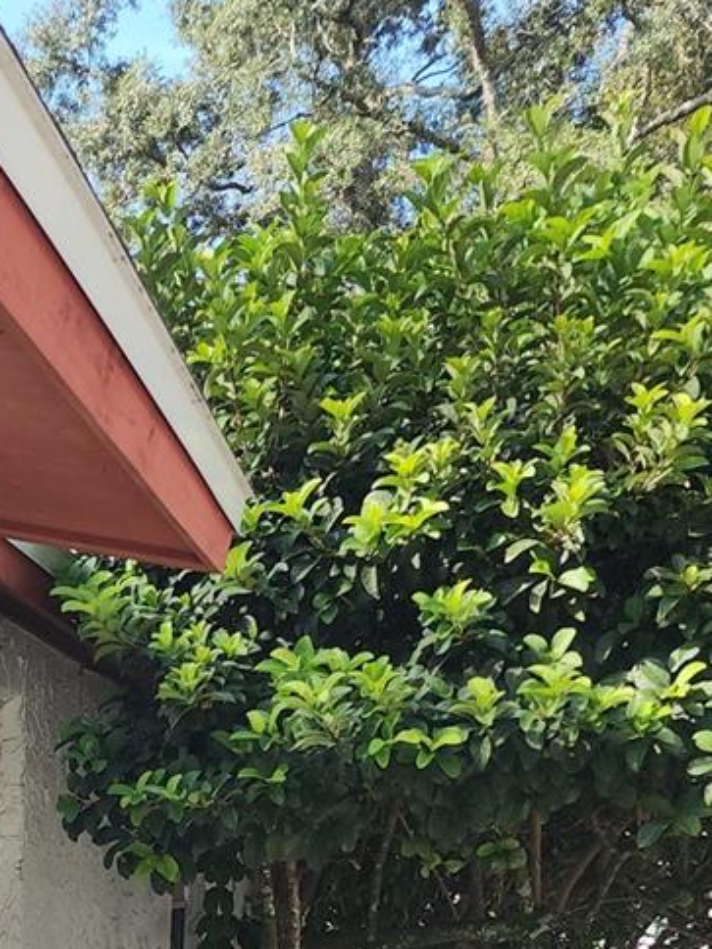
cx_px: -147
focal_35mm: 57
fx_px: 1563
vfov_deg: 29.6
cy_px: 1100
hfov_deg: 23.4
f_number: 1.8
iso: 12
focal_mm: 6.4
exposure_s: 1/162
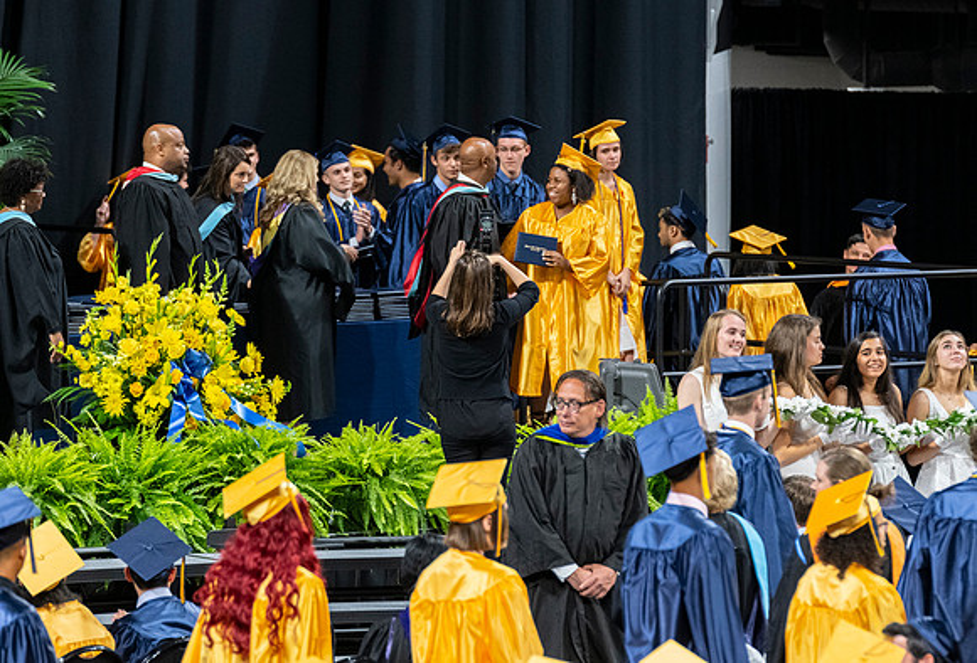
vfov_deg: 4.9
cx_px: 556
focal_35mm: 283
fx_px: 7726
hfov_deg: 7.2
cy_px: 314
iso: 2000
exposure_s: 1/200
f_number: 4
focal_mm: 190
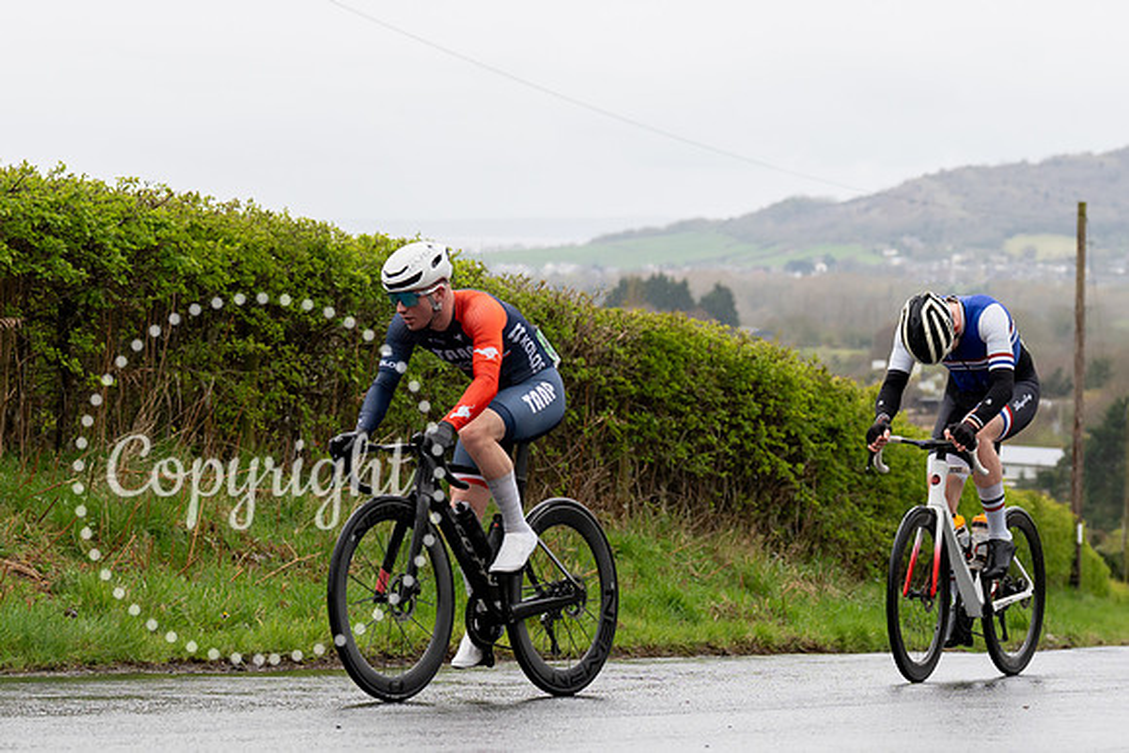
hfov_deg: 14.3
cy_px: 317
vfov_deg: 9.5
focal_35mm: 144
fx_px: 4515
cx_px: 538
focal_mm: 74
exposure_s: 1/1000
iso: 400
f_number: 4
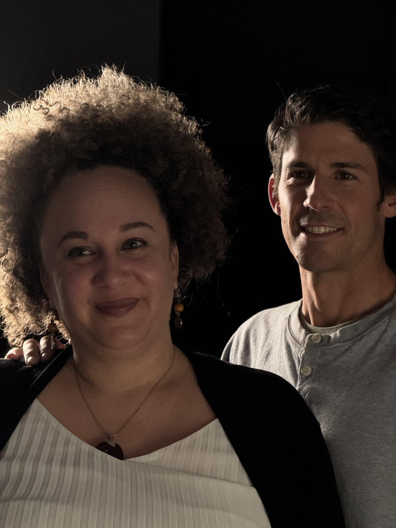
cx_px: 198
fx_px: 1830
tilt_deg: -1.1
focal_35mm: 120
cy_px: 264
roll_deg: +0.1
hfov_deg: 12.3
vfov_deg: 16.4
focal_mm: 15.66
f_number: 2.8
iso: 320
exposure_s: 1/60
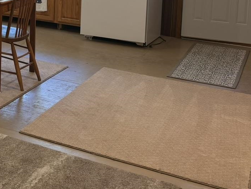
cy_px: -38
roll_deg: -0.9
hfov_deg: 25.3
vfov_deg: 19.7
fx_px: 508
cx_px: -42
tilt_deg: -6.6
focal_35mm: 70
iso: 125
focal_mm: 6.76
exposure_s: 1/60
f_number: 1.78
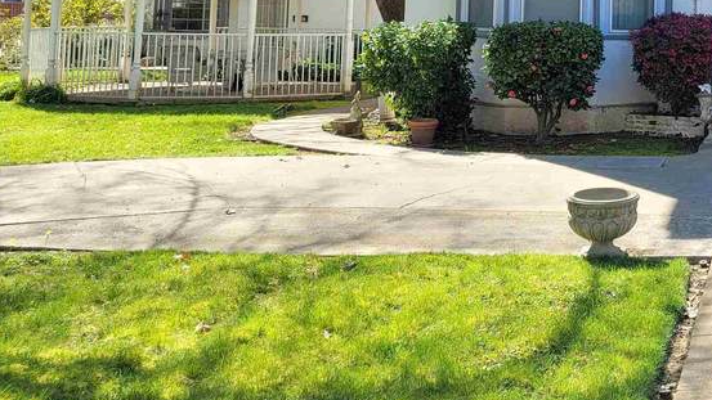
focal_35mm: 63
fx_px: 1189
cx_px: 752
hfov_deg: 30.4
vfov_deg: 18.2
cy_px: -75
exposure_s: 1/212
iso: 20
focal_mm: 7
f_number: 1.8
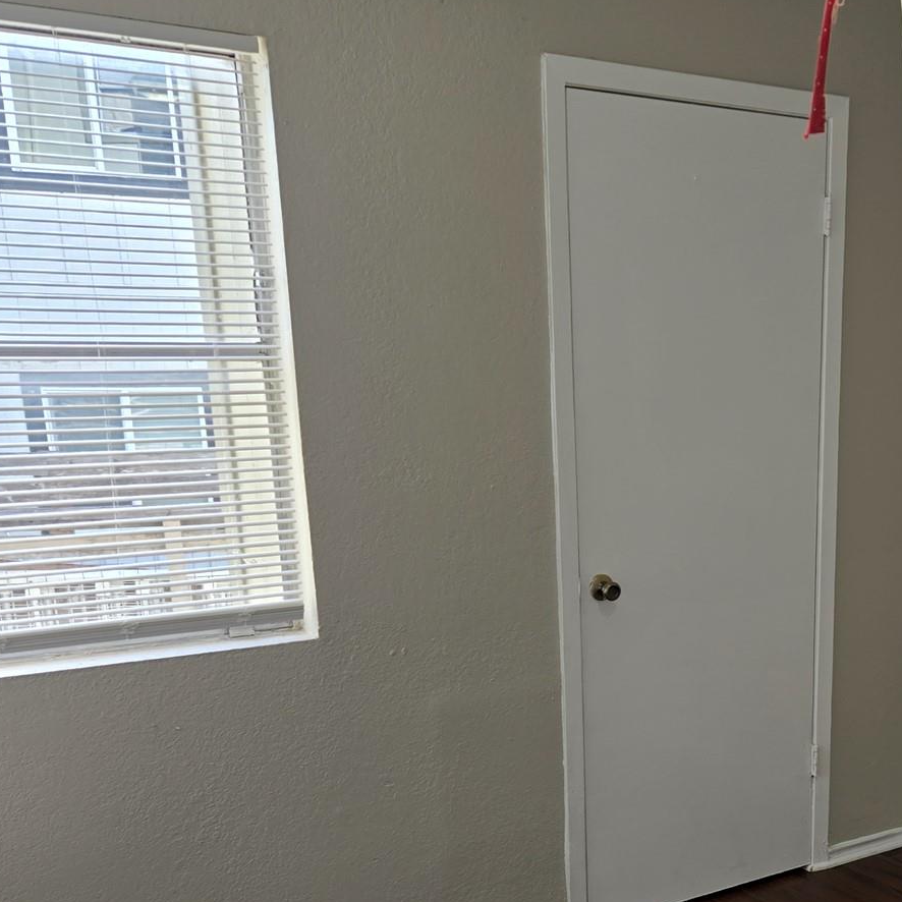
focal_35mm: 47
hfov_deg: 34.4
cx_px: 784
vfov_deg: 34.8
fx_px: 1386
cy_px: 736
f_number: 1.8
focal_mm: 5.4
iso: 32
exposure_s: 1/120
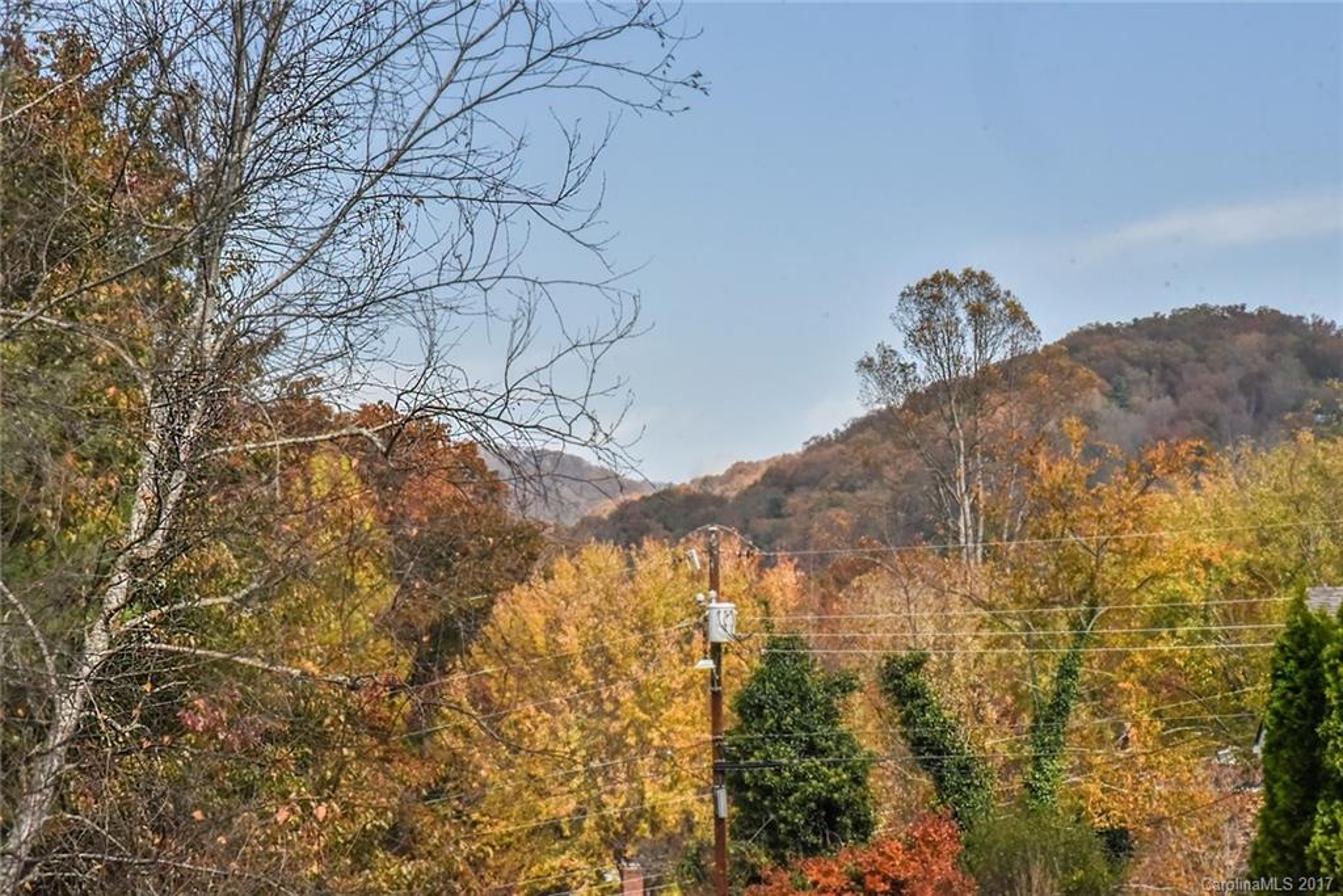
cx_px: 672
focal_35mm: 120
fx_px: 4477
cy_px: 448
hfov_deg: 17.1
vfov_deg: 11.4
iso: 4000
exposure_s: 1/1600
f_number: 20
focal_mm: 120
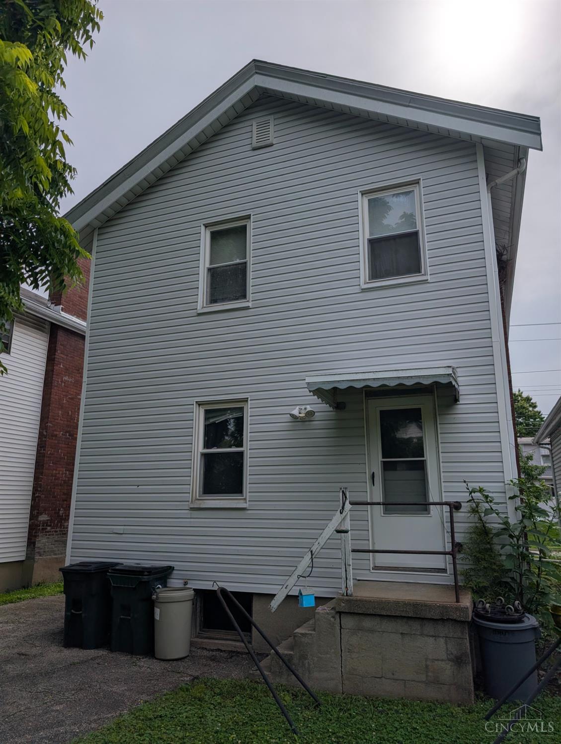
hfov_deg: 56.9
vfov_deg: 71.5
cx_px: 280
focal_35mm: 24
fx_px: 517
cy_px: 372
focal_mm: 6.9
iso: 21
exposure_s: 1/4292
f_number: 1.68
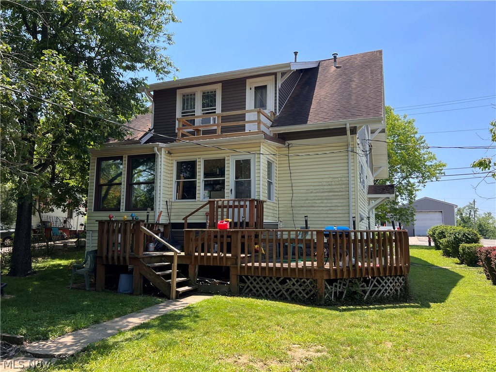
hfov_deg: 67.3
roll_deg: -0.3
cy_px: 186
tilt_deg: +7.2
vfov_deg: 53.1
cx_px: 248
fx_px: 373
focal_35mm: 26
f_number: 1.5
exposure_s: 1/1295
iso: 50
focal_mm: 5.7
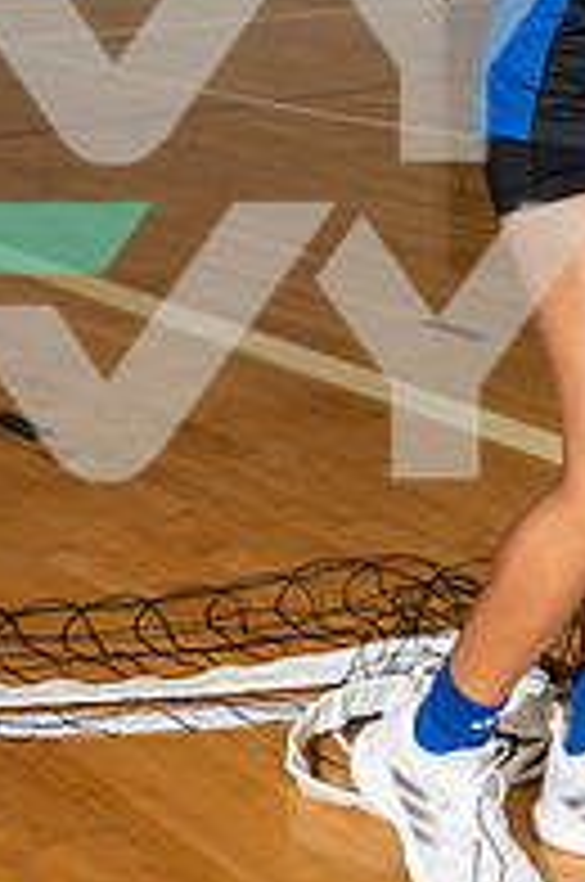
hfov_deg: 14.6
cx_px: 554
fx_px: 2250
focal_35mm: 92
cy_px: 27
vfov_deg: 21.5
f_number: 6.3
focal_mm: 40
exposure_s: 1/250
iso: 320
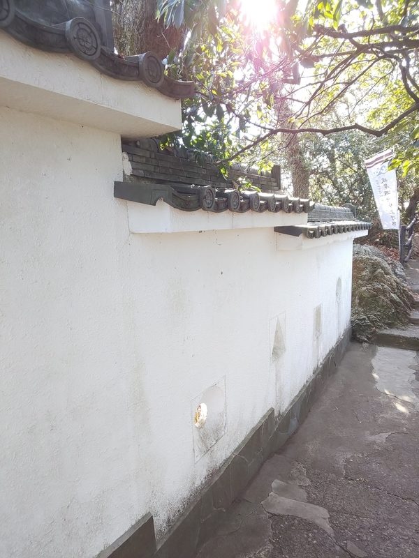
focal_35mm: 20
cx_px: 210
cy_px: 279
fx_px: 323
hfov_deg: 66.0
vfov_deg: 81.7
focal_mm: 3.45
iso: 50
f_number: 1.94
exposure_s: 1/100
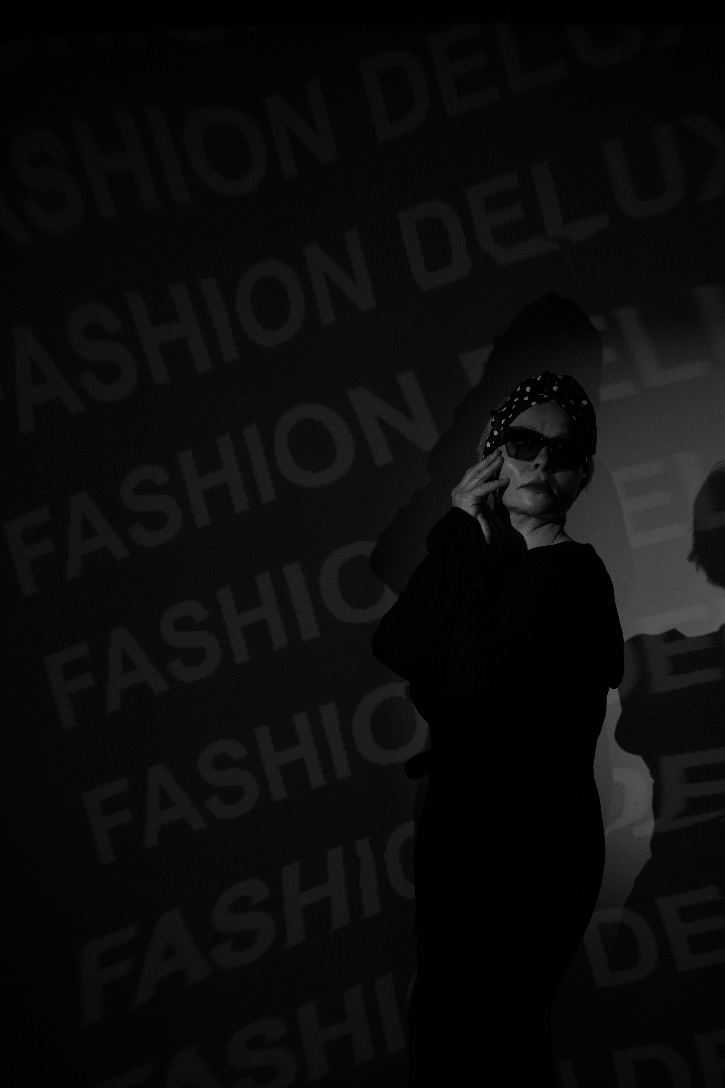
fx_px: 2930
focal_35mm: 97
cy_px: 544
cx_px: 362
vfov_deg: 21.0
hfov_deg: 14.1
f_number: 2.8
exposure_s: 1/125
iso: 400
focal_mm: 97
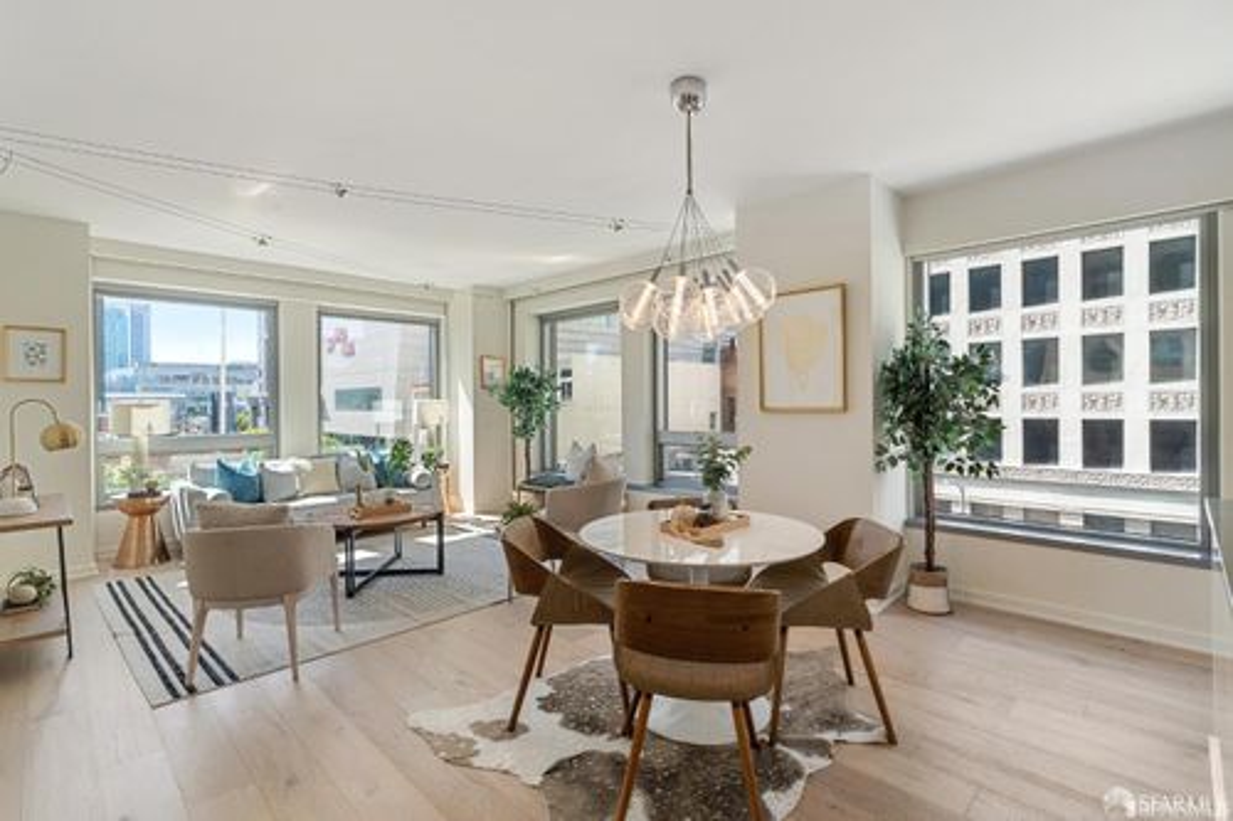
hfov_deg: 96.8
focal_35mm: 16
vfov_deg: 73.7
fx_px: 548
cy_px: 410
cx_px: 616
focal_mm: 16
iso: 100
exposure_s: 1/6
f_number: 11
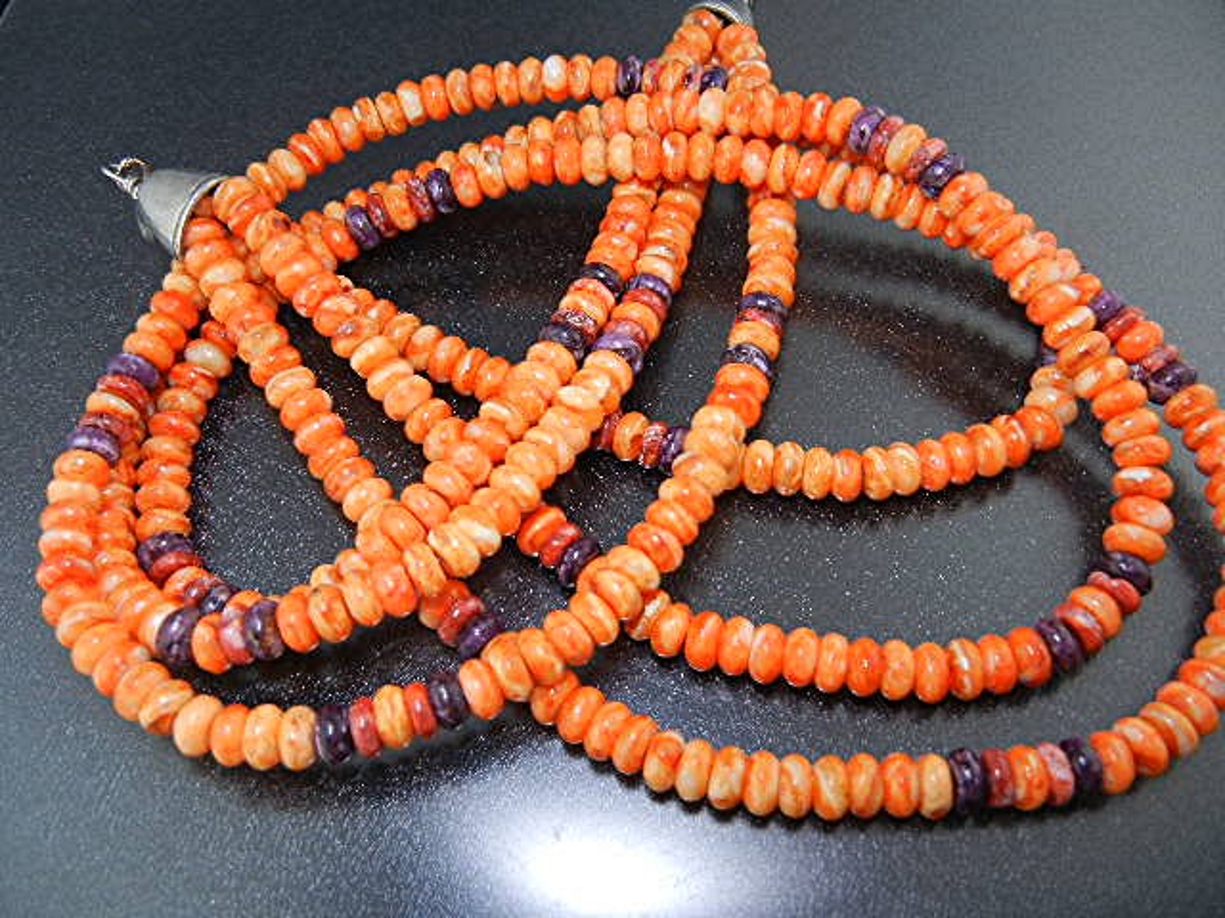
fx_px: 1203
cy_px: 459
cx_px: 612
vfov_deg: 41.8
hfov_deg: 54.0
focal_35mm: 34
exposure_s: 1/30
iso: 200
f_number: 3.6
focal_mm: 6.2
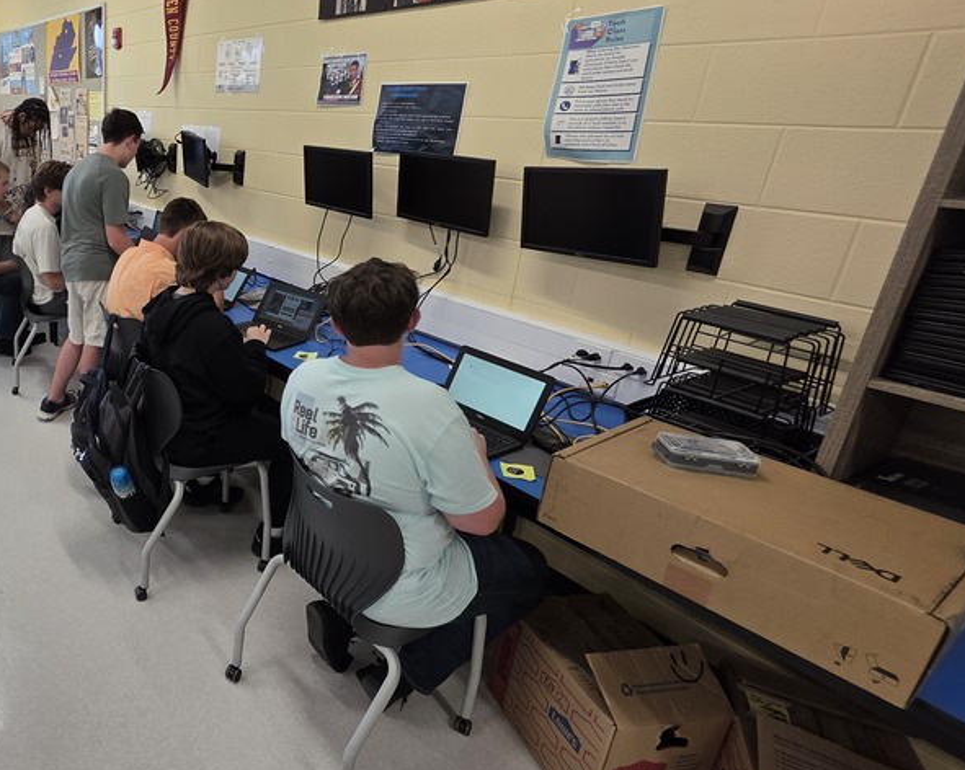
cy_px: 346
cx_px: 147
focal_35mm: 22
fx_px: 628
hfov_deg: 65.7
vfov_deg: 62.9
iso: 25
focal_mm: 2.2
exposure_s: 1/50
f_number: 1.9
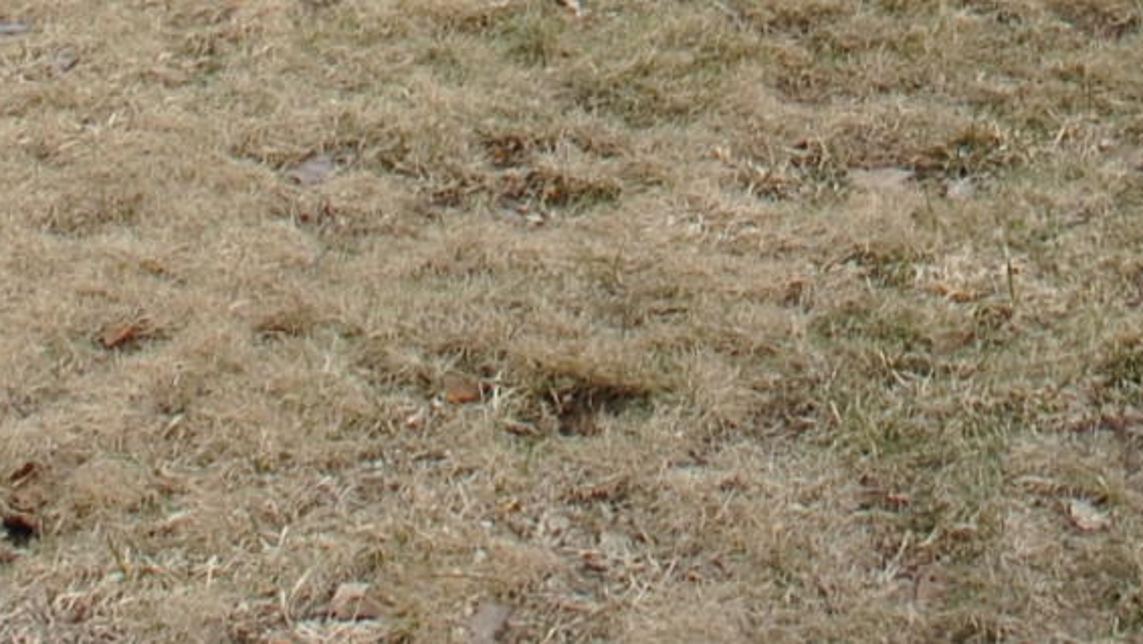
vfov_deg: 7.2
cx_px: 1036
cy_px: -1300
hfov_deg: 14.2
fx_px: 4548
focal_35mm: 150
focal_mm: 18
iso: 160
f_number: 10
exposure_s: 1/250
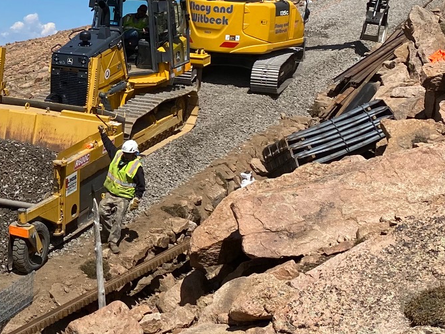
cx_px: -9
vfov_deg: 18.9
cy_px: 139
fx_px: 1003
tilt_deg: -4.0
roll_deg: -7.0
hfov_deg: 23.8
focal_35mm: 78
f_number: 1.8
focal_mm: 4.25
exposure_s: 1/3731
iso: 32
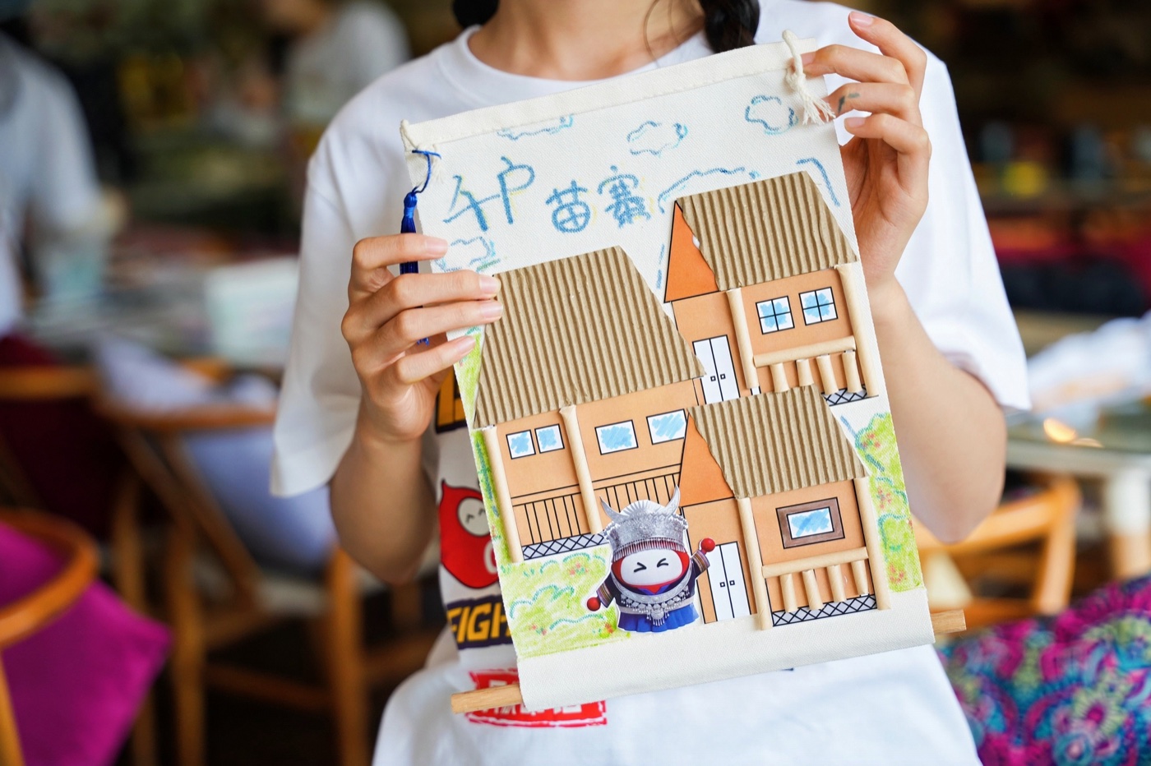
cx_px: 576
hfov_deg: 32.4
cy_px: 383
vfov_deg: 21.9
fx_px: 1981
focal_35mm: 62
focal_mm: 62
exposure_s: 1/250
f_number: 2.8
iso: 640
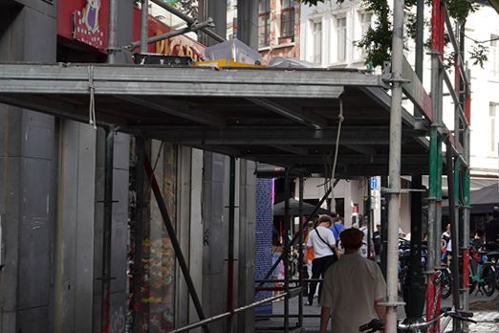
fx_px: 1275
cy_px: 118
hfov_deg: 19.1
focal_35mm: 92
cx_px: 771
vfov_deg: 14.8
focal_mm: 24
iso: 100
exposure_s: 1/100
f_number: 10
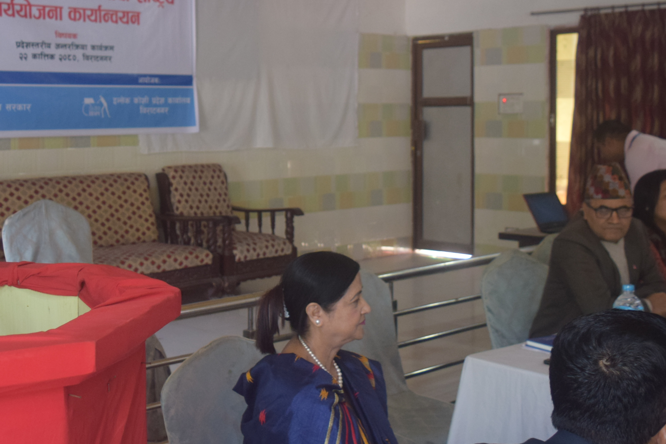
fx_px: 925
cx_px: 211
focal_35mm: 50
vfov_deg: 26.8
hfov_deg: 39.0
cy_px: 146
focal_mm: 18
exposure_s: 1/60
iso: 800
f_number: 3.5
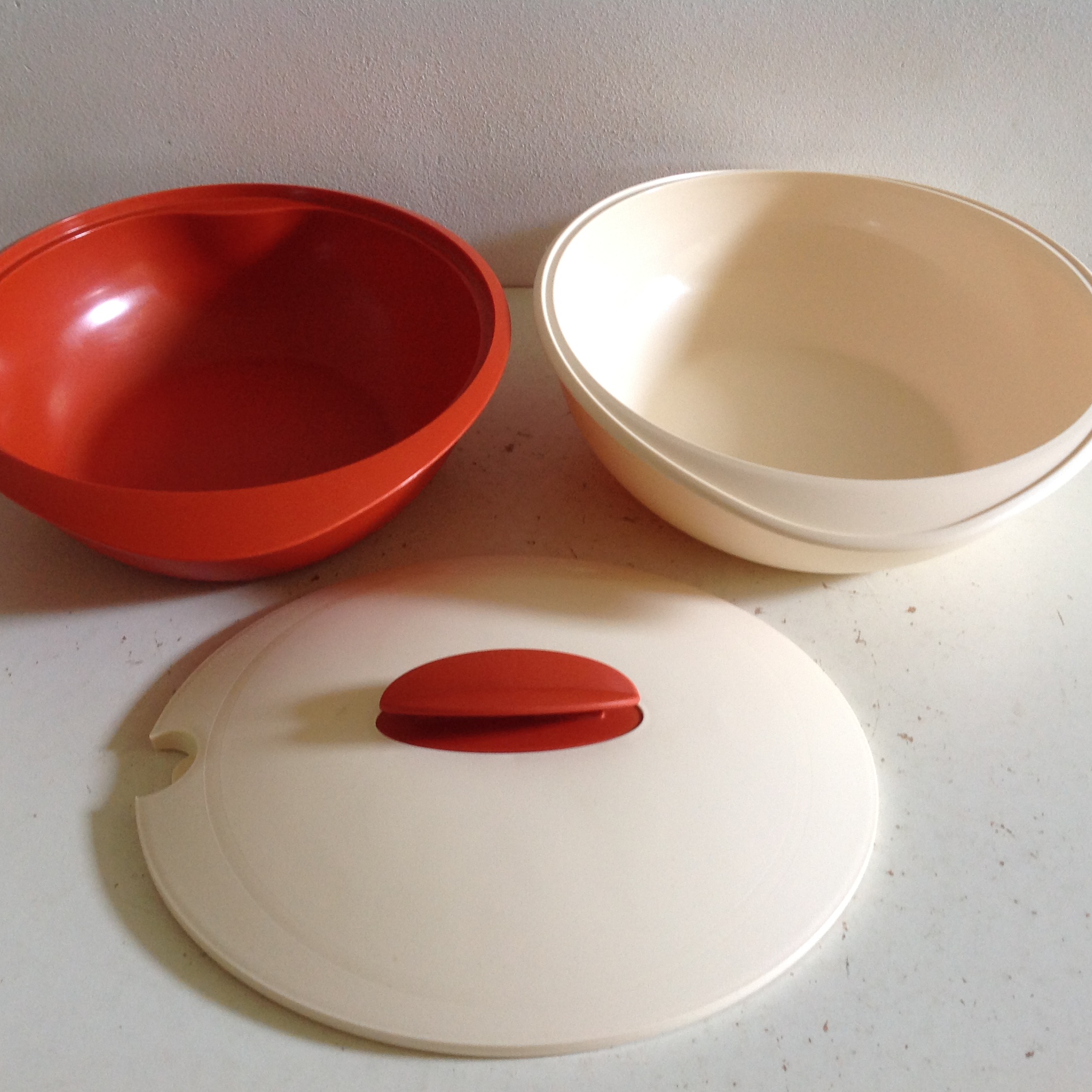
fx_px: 1499
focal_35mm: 42
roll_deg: -1.1
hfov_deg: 40.0
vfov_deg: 40.0
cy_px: 547
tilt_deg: -37.3
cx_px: 516
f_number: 2.4
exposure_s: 1/15
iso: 100
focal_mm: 4.28
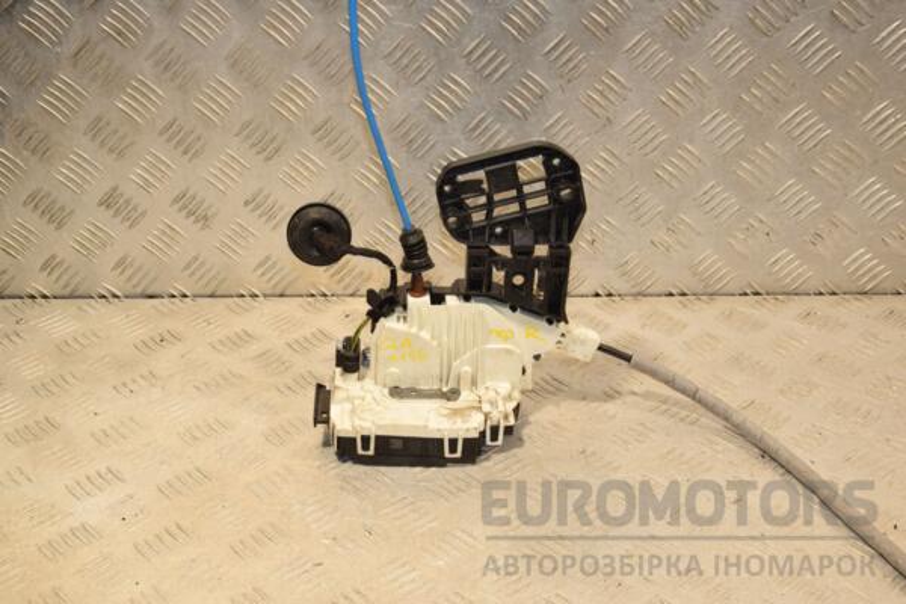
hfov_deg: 35.1
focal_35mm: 57
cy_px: 302
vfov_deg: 23.8
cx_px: 453
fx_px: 1434
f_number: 8
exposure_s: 1/200
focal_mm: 38
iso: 800
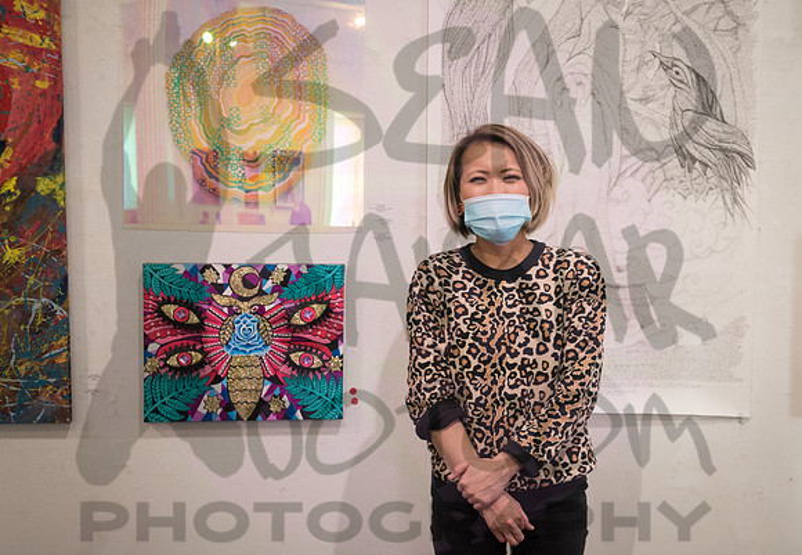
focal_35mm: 37
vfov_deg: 36.5
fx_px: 842
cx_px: 415
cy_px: 277
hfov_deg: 50.9
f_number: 4
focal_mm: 35
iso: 3200
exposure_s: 1/125
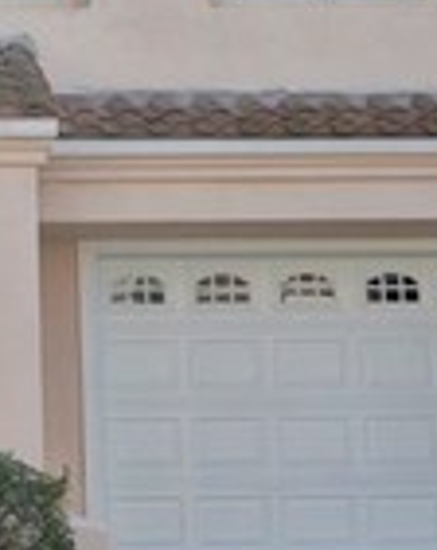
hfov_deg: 15.2
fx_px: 1561
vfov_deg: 19.9
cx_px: -133
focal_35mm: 96
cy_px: 156
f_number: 7.1
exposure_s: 1/200
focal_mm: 15
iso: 100
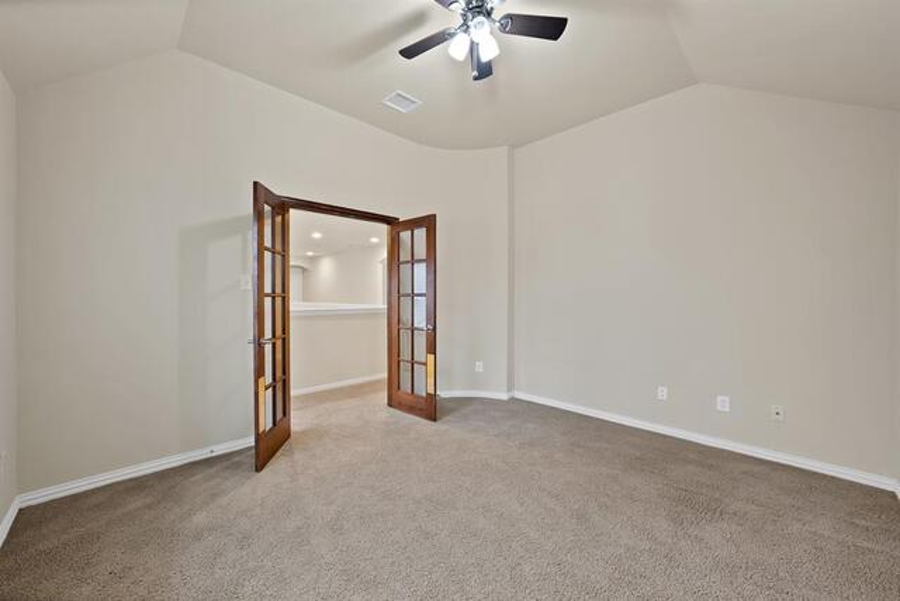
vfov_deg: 90.0
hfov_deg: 112.6
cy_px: 300
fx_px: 300
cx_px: 450
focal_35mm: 12
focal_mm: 12
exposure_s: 1/1.25
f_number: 9
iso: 640
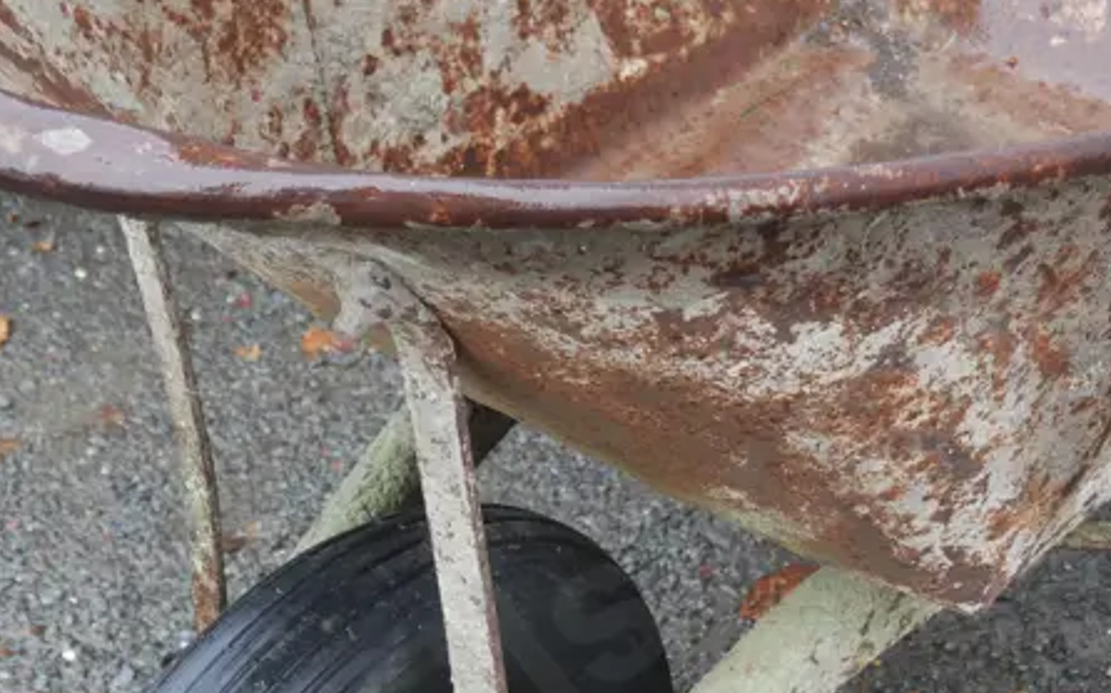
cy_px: 462
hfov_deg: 26.2
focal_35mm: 78
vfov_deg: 16.7
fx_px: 2360
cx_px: 820
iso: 400
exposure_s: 1/60
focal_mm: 16
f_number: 3.6
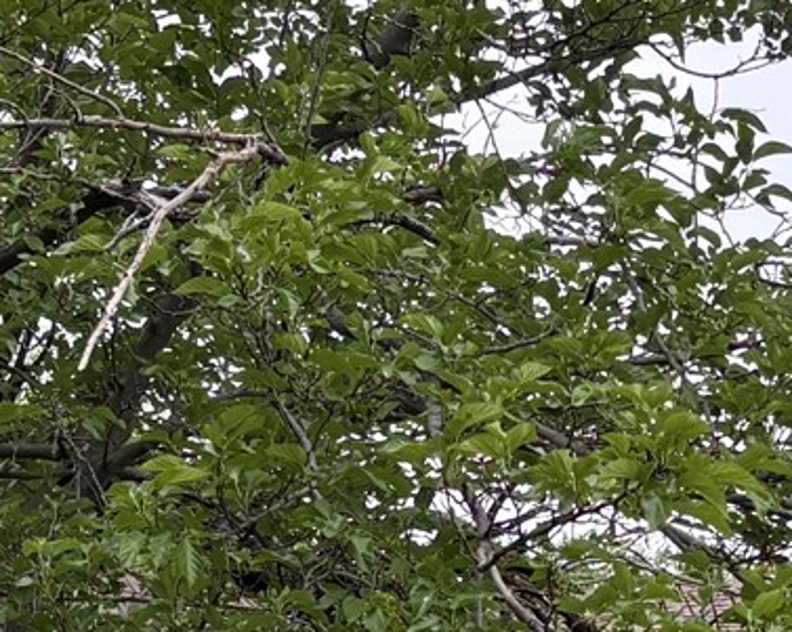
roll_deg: -1.8
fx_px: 3232
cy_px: 888
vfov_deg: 10.8
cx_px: 639
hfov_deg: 13.9
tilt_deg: +1.1
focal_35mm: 138
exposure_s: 1/290
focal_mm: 5.96
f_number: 1.6
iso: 50
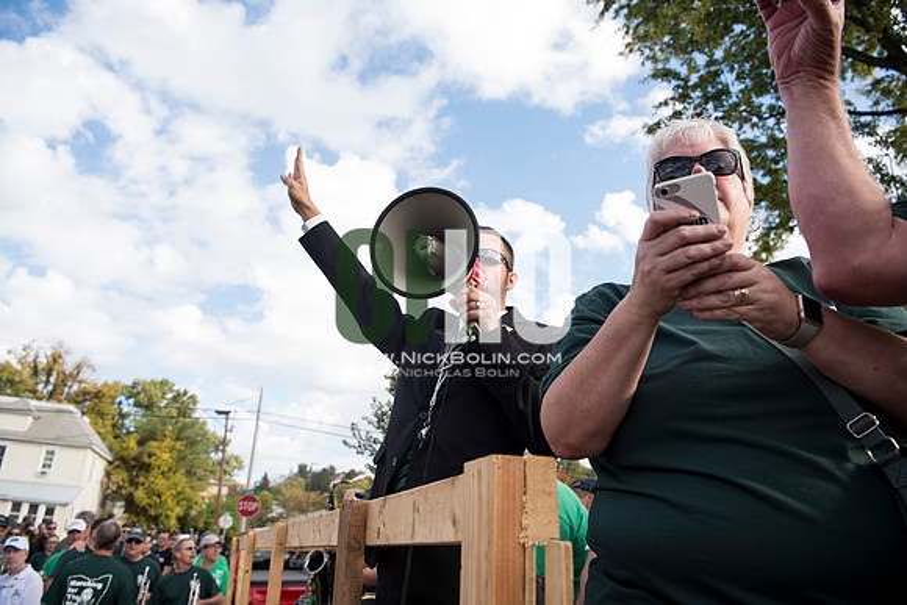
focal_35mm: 24
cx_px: 454
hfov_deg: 73.7
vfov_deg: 53.2
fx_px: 605
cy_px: 302
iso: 250
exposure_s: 1/640
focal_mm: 24
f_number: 4.5
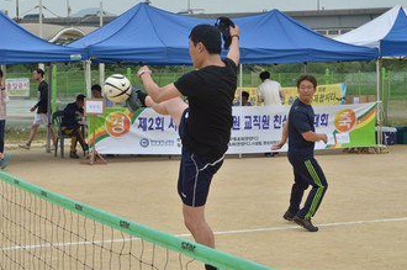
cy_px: 129
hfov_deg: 25.4
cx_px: 168
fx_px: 903
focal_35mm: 80
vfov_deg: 17.0
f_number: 8
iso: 640
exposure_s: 1/1000
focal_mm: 44
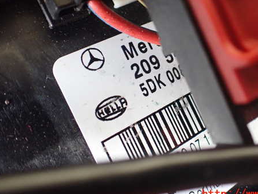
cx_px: 159
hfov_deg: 46.4
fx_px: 298
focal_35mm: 40
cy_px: 73
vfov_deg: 35.8
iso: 800
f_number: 2.3
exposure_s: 1/80
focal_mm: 5.4
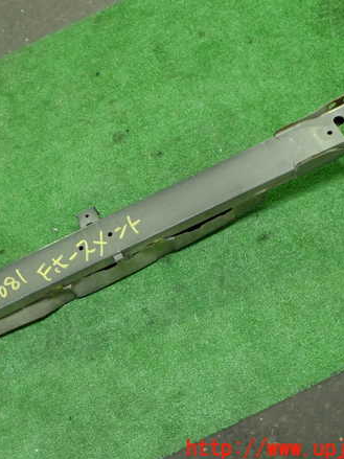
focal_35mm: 41
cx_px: 109
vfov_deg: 45.8
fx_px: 544
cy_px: 227
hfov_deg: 34.7
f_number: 2.3
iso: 400
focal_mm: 5.4
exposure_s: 1/30
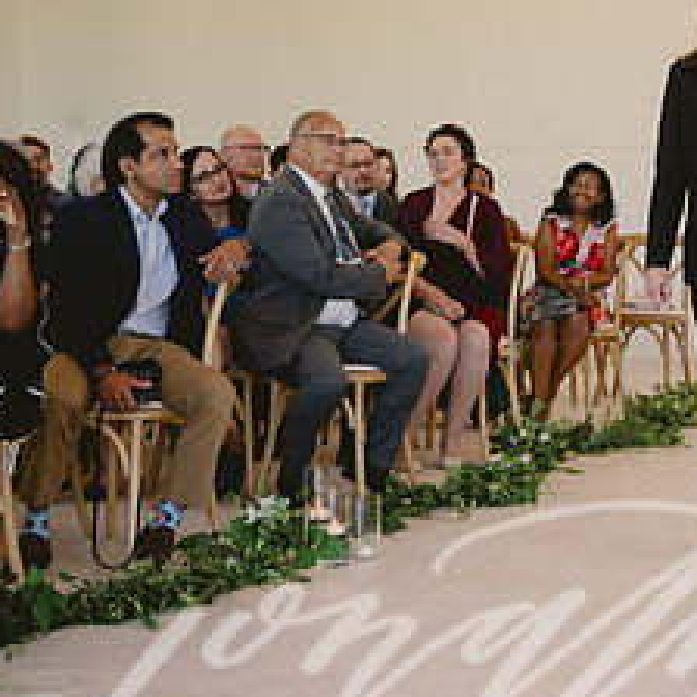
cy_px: 274
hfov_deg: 19.0
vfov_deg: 19.7
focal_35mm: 88
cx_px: 741
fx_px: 2005
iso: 1250
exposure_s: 1/640
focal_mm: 40
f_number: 2.8
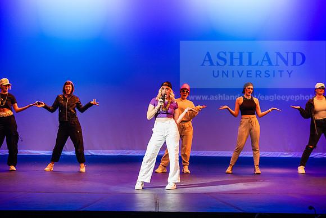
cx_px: 163
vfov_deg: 13.4
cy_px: 109
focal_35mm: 102
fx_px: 924
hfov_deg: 20.0
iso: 4000
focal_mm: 102
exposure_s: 1/320
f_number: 3.5
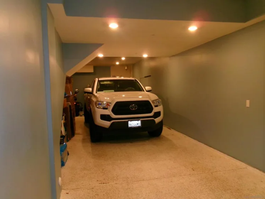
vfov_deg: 49.7
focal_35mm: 28
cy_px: 100
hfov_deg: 63.5
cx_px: 132
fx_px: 214
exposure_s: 1/34
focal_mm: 5.1
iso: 250
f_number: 3.9
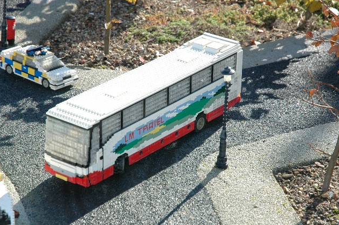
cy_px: 131
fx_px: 1251
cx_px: 160
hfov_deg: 15.4
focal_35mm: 133
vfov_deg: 10.3
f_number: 4.5
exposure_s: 1/320
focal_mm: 70
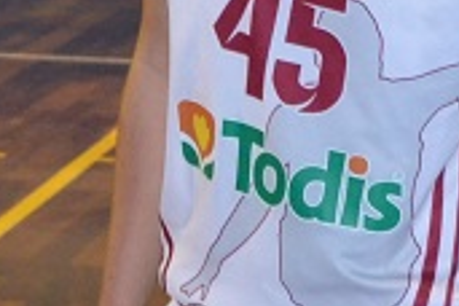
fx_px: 3224
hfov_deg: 8.1
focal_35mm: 253
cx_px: 115
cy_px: -8
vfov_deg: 5.4
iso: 1600
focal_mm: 45
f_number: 5.3
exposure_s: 1/60
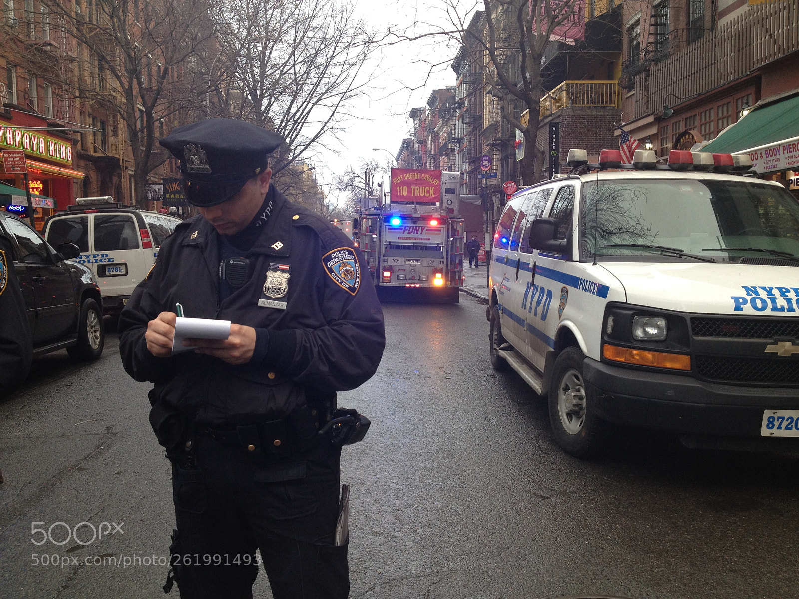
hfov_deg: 52.6
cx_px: 400
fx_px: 808
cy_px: 300
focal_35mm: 35
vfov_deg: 40.7
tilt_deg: -5.4
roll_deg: +0.9
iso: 64
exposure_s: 1/120
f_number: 2.4
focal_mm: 4.28
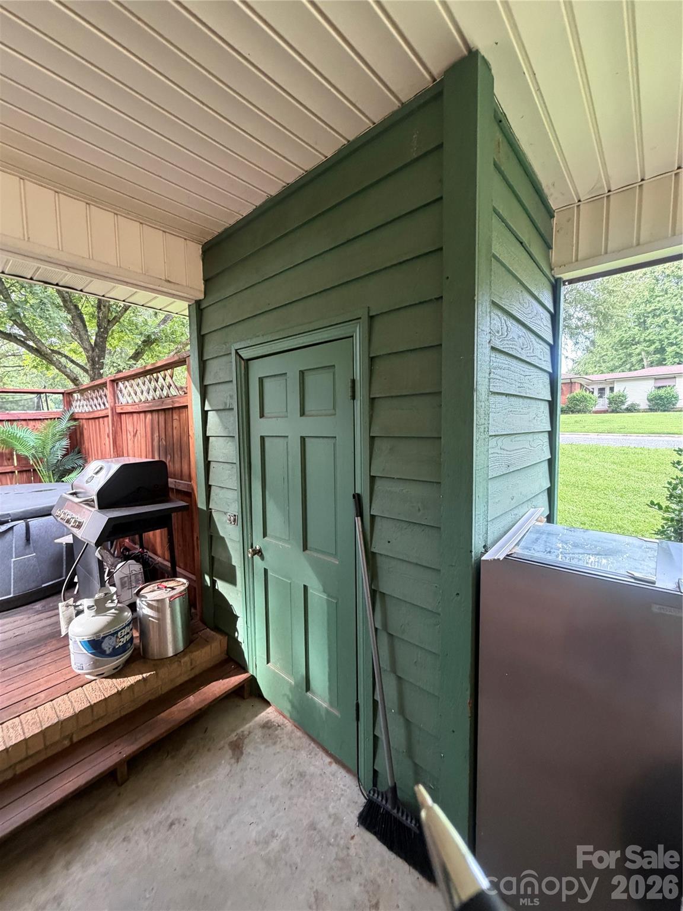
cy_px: 456
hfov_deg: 85.7
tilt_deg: -3.6
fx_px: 368
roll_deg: +0.8
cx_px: 342
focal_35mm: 14
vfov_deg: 102.1
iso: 400
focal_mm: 2.22
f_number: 2.2
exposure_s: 1/60
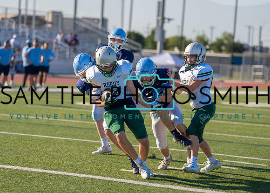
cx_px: 110
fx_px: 1189
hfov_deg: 13.0
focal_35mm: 155
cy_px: 107
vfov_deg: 9.3
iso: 250
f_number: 2.8
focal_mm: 126
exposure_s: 1/4000
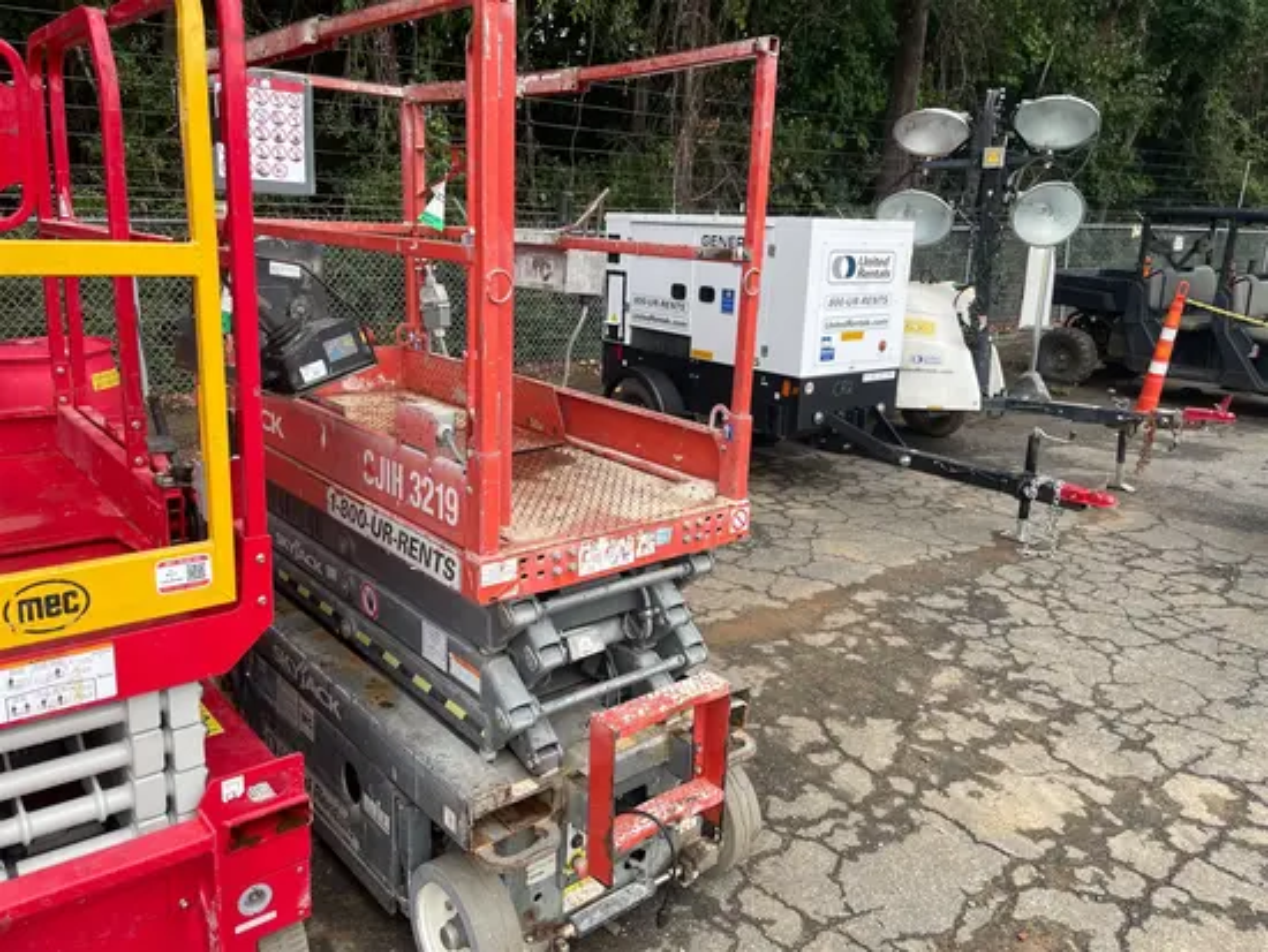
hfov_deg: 67.3
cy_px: 476
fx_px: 953
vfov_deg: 53.1
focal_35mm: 26
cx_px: 634
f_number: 1.6
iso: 32
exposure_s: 1/633
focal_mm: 4.2
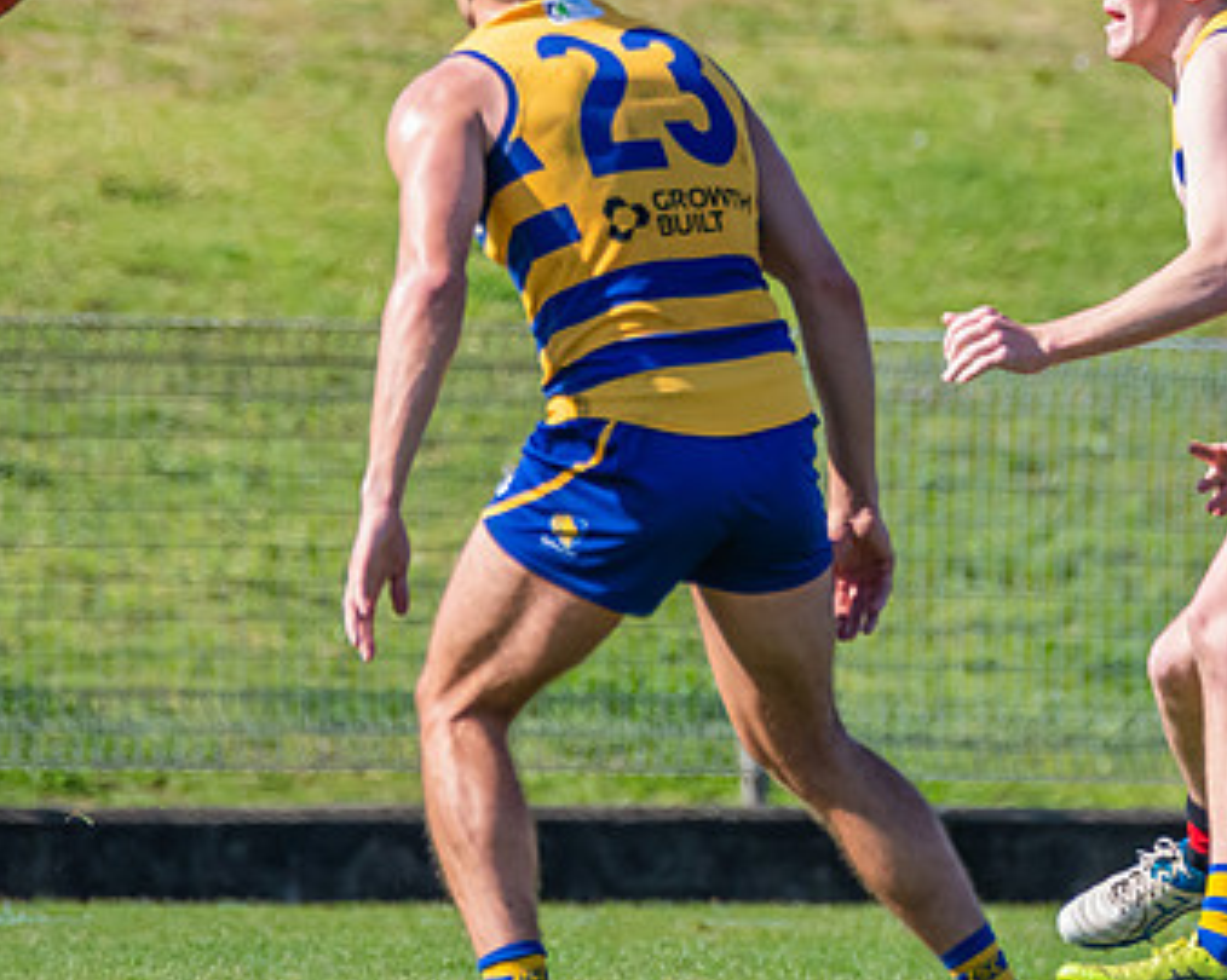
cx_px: 1064
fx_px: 49250
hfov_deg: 1.4
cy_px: 149
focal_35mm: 1357
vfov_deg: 1.1
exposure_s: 1/1600
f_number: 7.1
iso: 800
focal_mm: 500
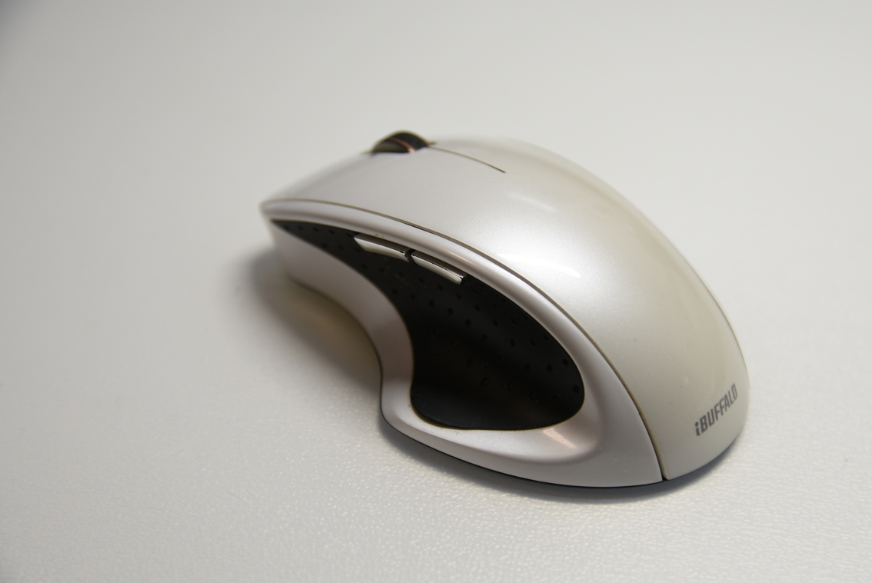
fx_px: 1770
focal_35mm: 73
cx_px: 455
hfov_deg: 27.7
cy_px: 308
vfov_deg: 18.7
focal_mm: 46
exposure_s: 1/50
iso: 100
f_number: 3.5
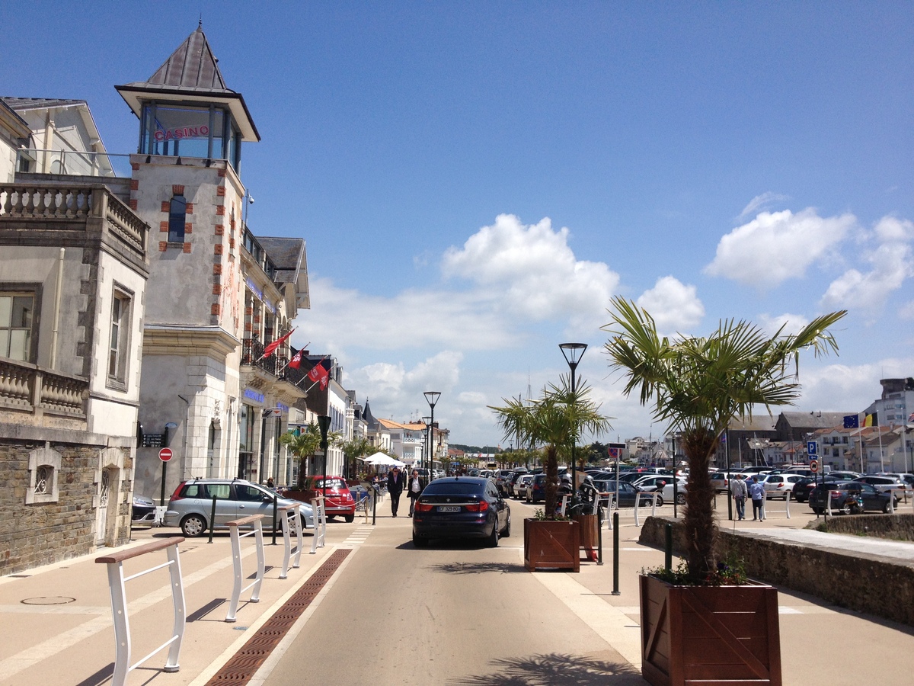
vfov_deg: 40.7
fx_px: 924
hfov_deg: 52.6
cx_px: 457
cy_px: 343
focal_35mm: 35
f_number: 2.4
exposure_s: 1/2762
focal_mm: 4.28
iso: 50
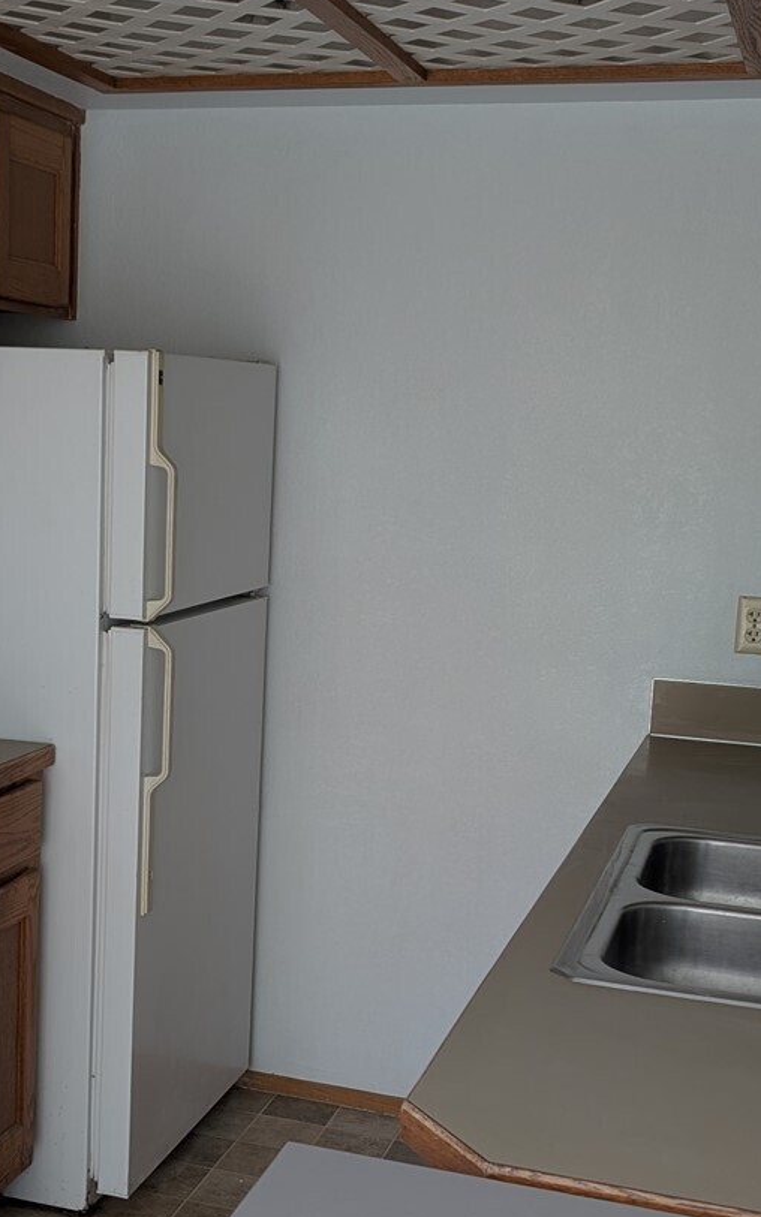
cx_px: 246
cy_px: 710
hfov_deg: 25.7
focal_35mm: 50
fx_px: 1659
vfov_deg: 40.2
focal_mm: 6.9
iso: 47
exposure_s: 1/23.8
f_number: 1.68
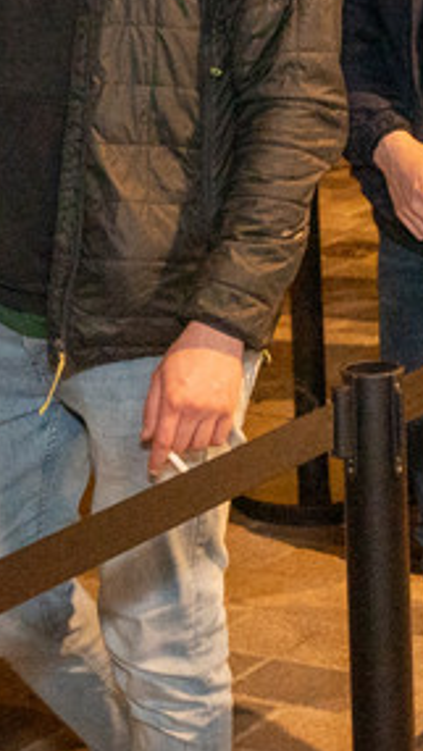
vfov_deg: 15.1
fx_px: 2750
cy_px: -115
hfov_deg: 8.8
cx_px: 333
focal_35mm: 138
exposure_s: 1/100
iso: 3200
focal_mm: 28
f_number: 3.5
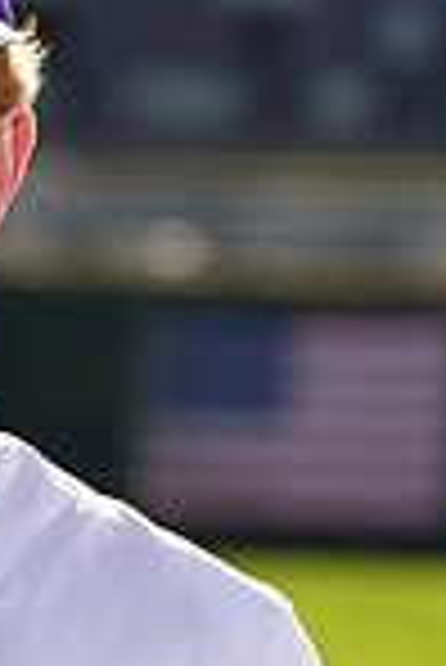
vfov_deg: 2.5
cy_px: 796
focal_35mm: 830
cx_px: -205
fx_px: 15387
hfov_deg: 1.7
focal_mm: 212
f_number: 8
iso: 100
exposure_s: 1/250
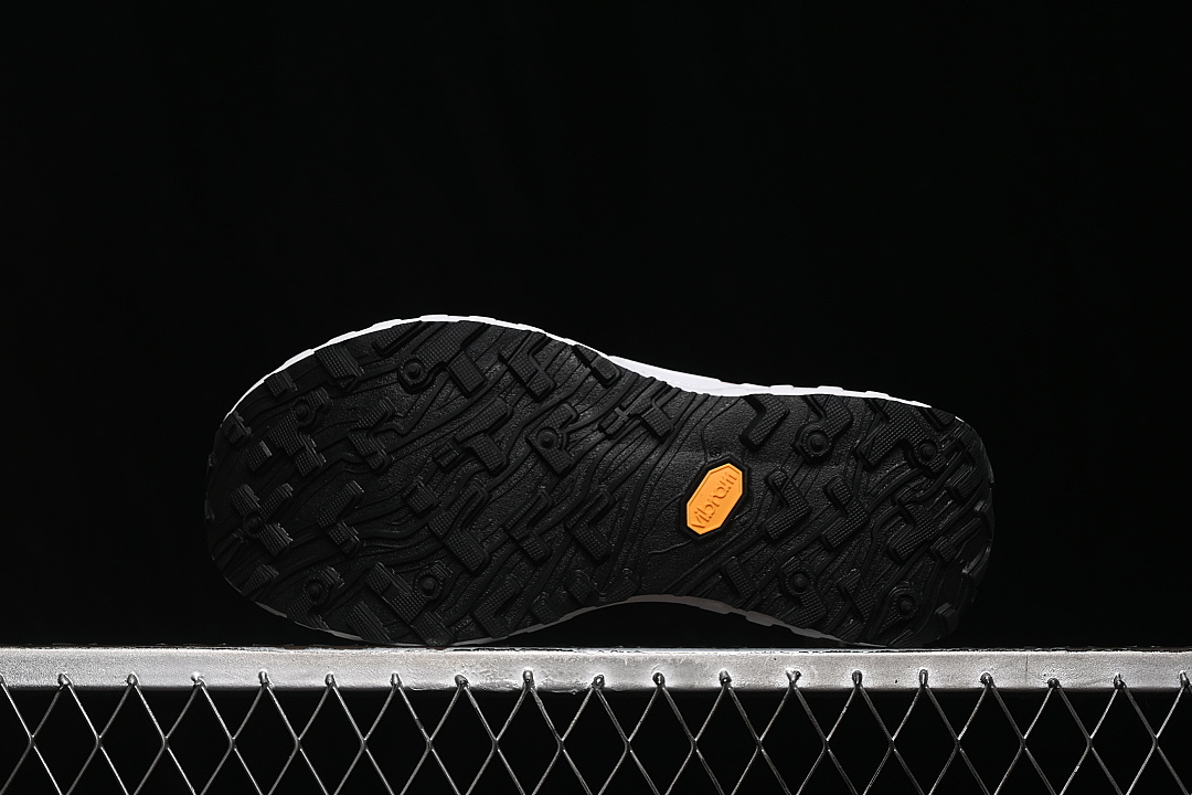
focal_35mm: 75
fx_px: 2483
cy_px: 398
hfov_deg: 27.0
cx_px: 596
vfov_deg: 18.2
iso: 160
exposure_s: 1/60
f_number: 6.3
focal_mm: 50
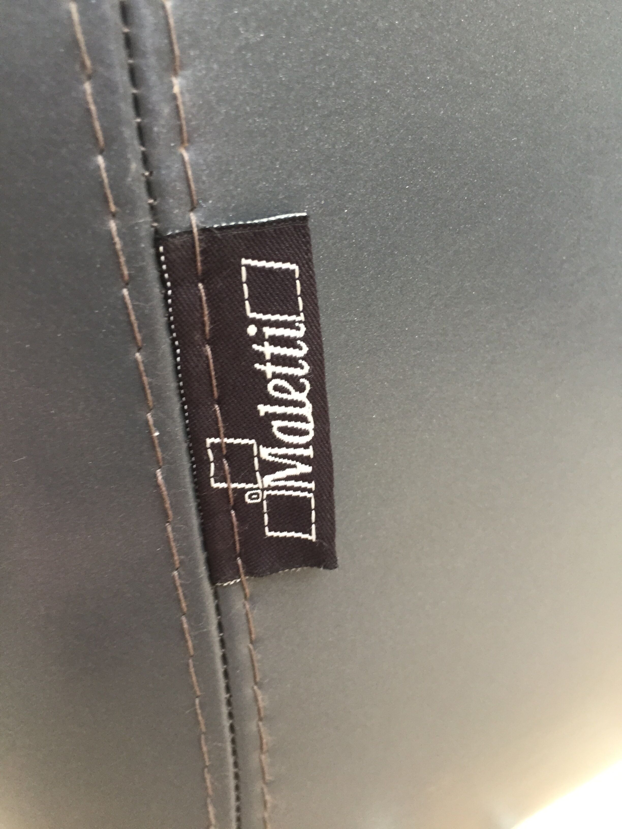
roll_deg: +2.2
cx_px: 311
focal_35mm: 29
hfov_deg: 48.2
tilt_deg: -8.5
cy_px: 414
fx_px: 695
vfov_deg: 61.7
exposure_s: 1/30
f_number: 2.2
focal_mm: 4.15
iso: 125
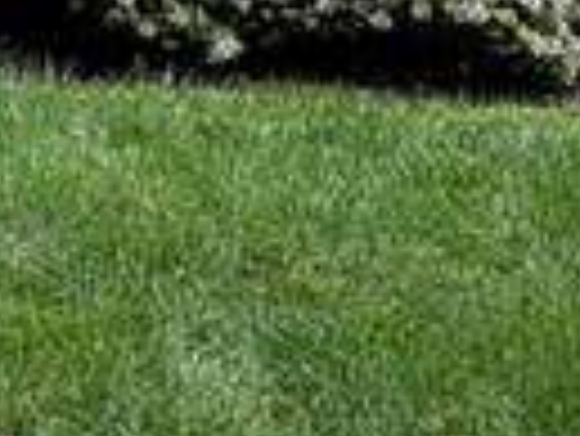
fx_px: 1862
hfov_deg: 16.0
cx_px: -333
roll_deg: -0.5
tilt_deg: -2.3
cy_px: -364
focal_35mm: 111
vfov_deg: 12.2
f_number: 2.2
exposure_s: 1/195
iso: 40
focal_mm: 2.22
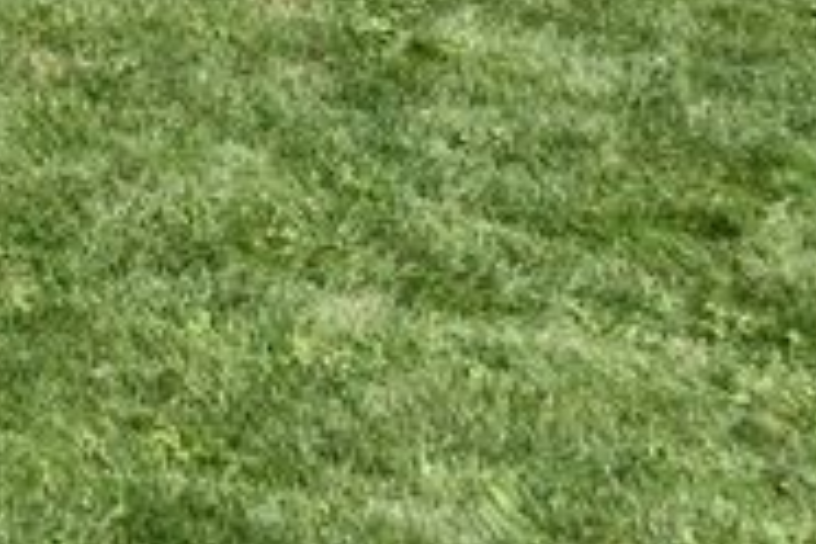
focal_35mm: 110
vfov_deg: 10.7
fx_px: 2493
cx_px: -1079
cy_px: -761
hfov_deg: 13.8
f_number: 7.1
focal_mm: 20
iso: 160
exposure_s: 1/100
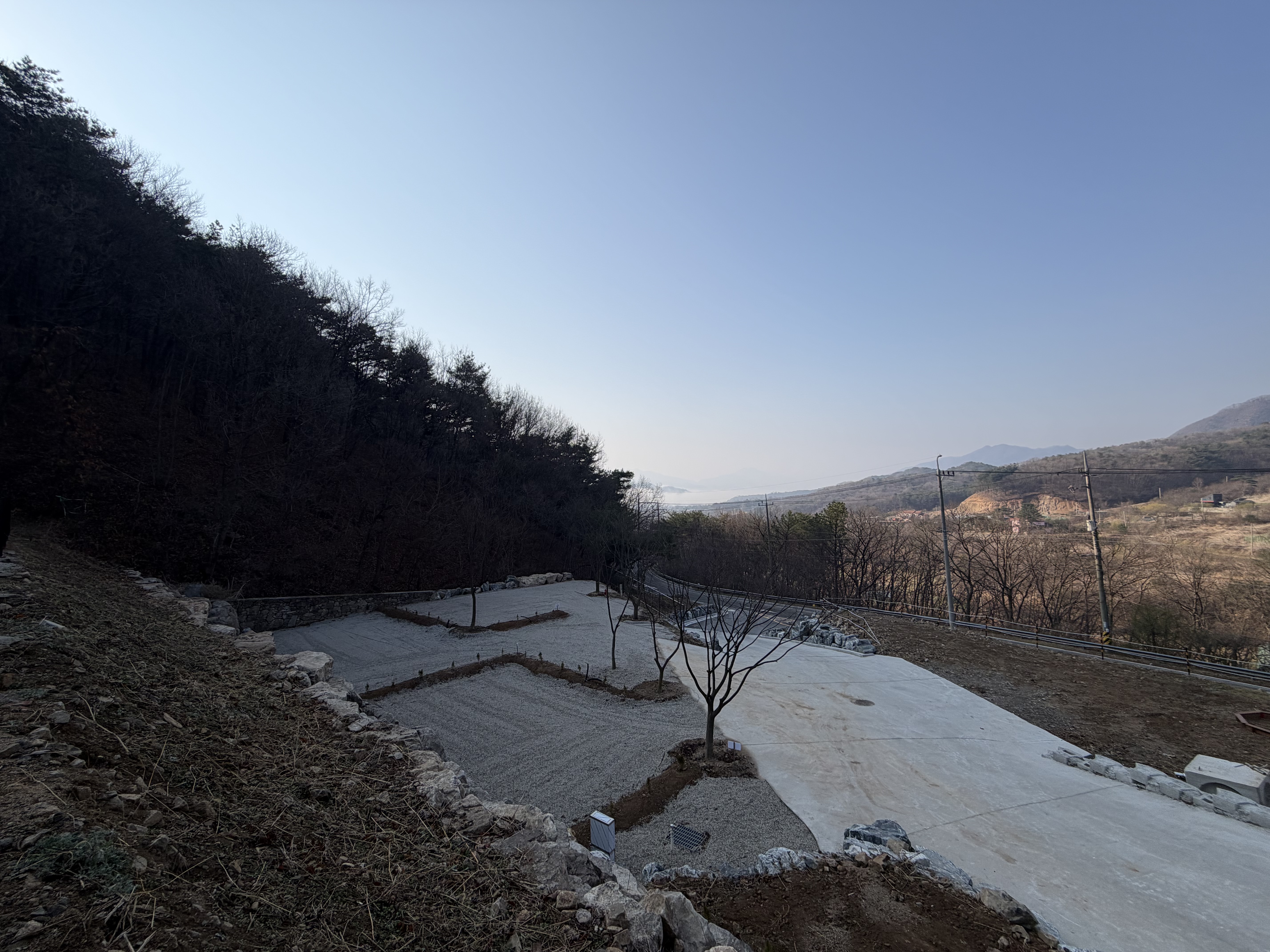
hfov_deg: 102.1
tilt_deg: +1.2
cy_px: 476
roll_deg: +0.2
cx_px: 635
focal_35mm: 14
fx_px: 514
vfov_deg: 85.7
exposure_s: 1/1001
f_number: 2.2
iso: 20
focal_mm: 2.22
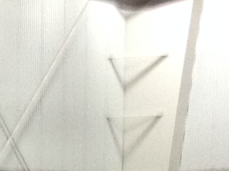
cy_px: 552
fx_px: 1732
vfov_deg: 5.3
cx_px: -200
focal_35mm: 262
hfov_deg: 7.3
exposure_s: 1/15
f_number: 2.4
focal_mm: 4.28
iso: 125
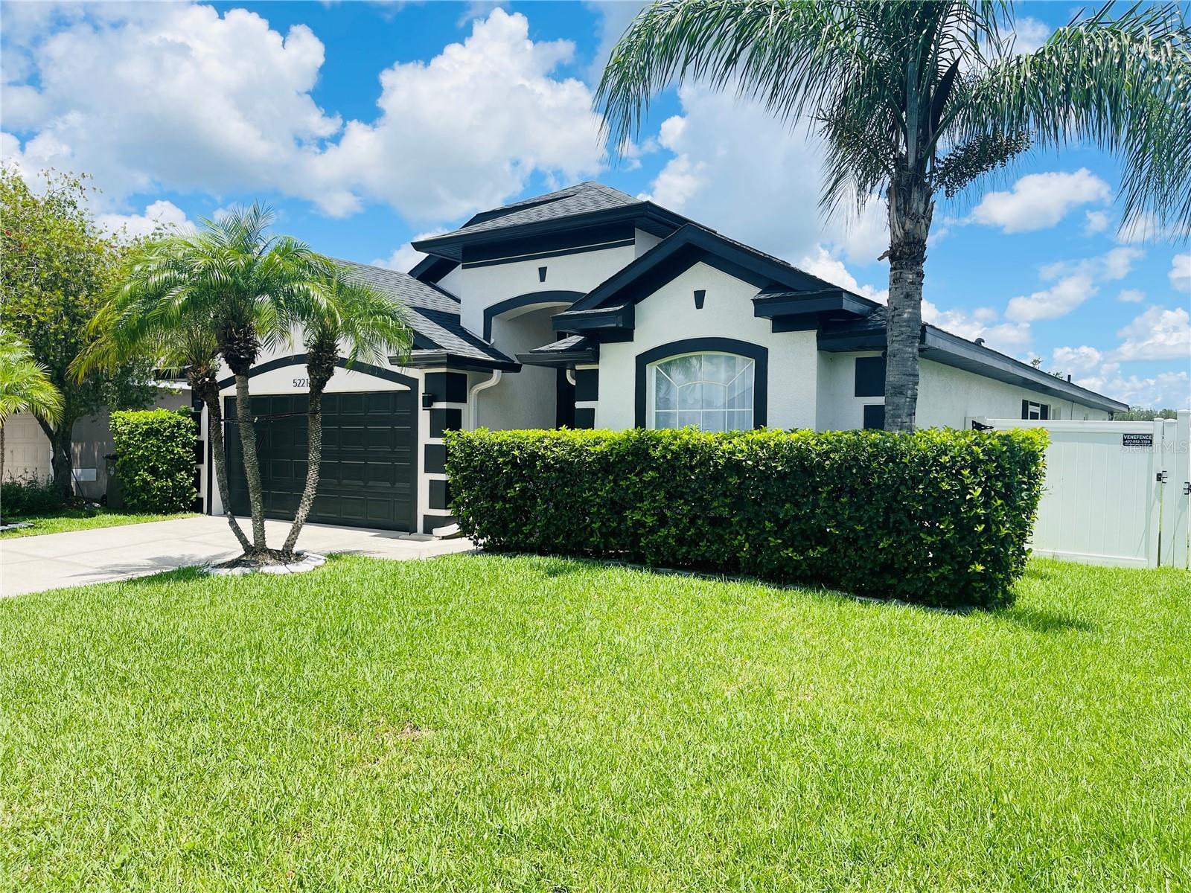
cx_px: 596
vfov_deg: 54.9
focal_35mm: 25
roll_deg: -0.9
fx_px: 860
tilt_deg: -1.4
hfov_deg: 69.4
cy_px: 446
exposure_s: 1/3165
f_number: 1.6
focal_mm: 5.1
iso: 32
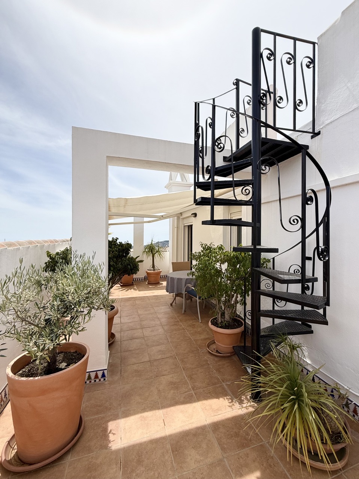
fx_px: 194
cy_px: 240
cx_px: 180
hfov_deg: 85.6
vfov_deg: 102.1
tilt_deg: +1.0
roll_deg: +0.0
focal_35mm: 14
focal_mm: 2.22
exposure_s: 1/2237
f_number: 2.2
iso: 50
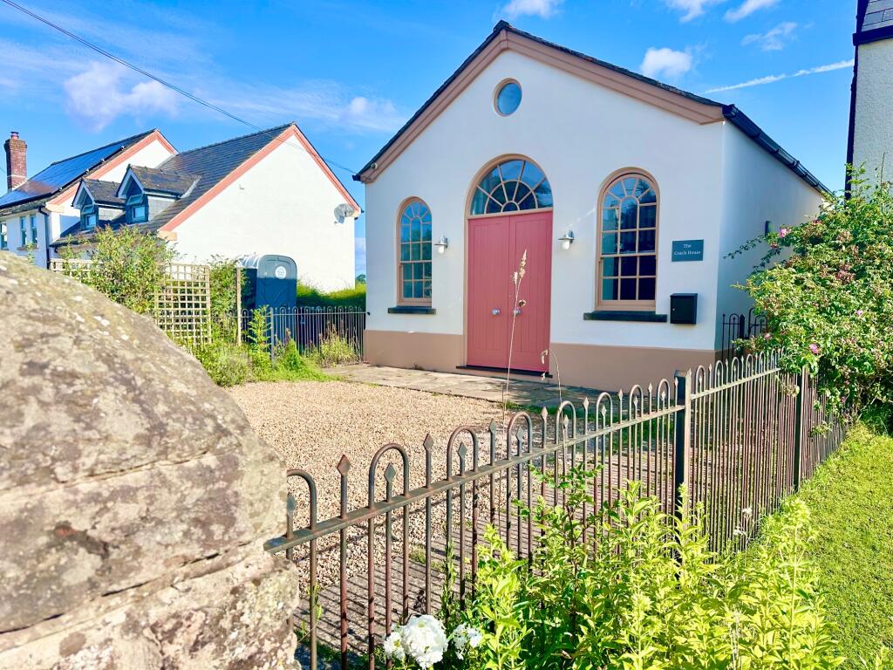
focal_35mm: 24
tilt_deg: -4.0
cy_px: 335
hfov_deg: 71.6
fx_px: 619
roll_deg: -0.2
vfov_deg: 56.8
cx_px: 446
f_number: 1.78
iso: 80
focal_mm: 6.86
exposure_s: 1/3861
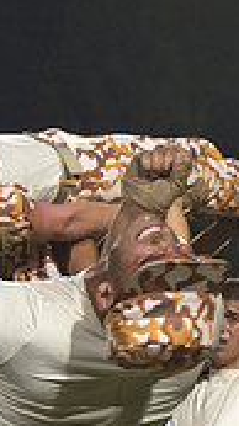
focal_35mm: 399
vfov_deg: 5.4
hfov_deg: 3.0
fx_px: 4506
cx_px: 151
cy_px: 329
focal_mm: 70
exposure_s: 1/160
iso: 1400
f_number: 4.5
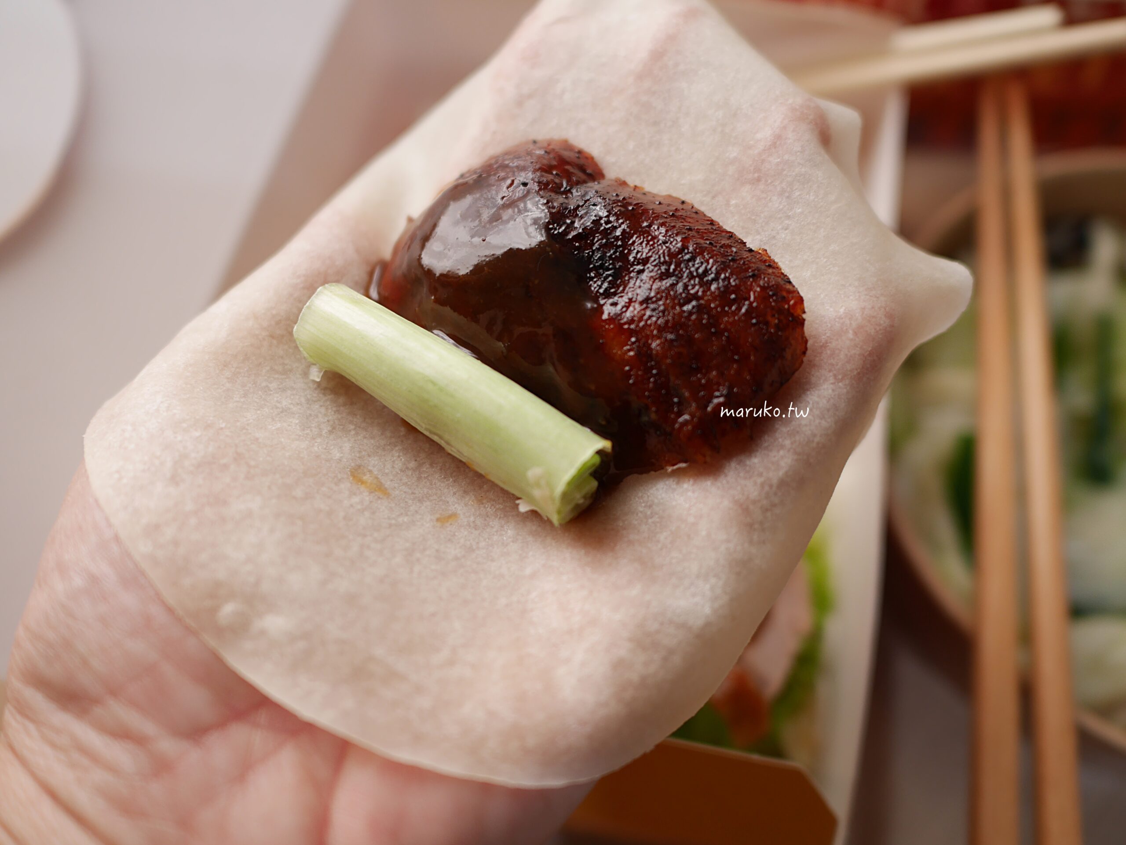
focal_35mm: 30
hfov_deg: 59.9
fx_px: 976
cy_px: 422
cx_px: 563
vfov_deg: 46.8
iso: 200
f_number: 2.2
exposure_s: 1/125
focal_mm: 15
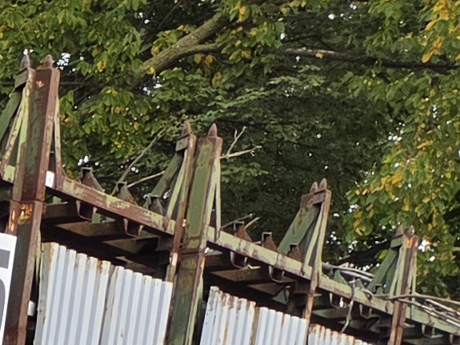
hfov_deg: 9.3
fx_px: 2126
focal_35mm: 160
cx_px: -990
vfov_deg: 7.6
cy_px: 1171
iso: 80
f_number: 1.8
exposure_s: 1/705
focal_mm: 5.4
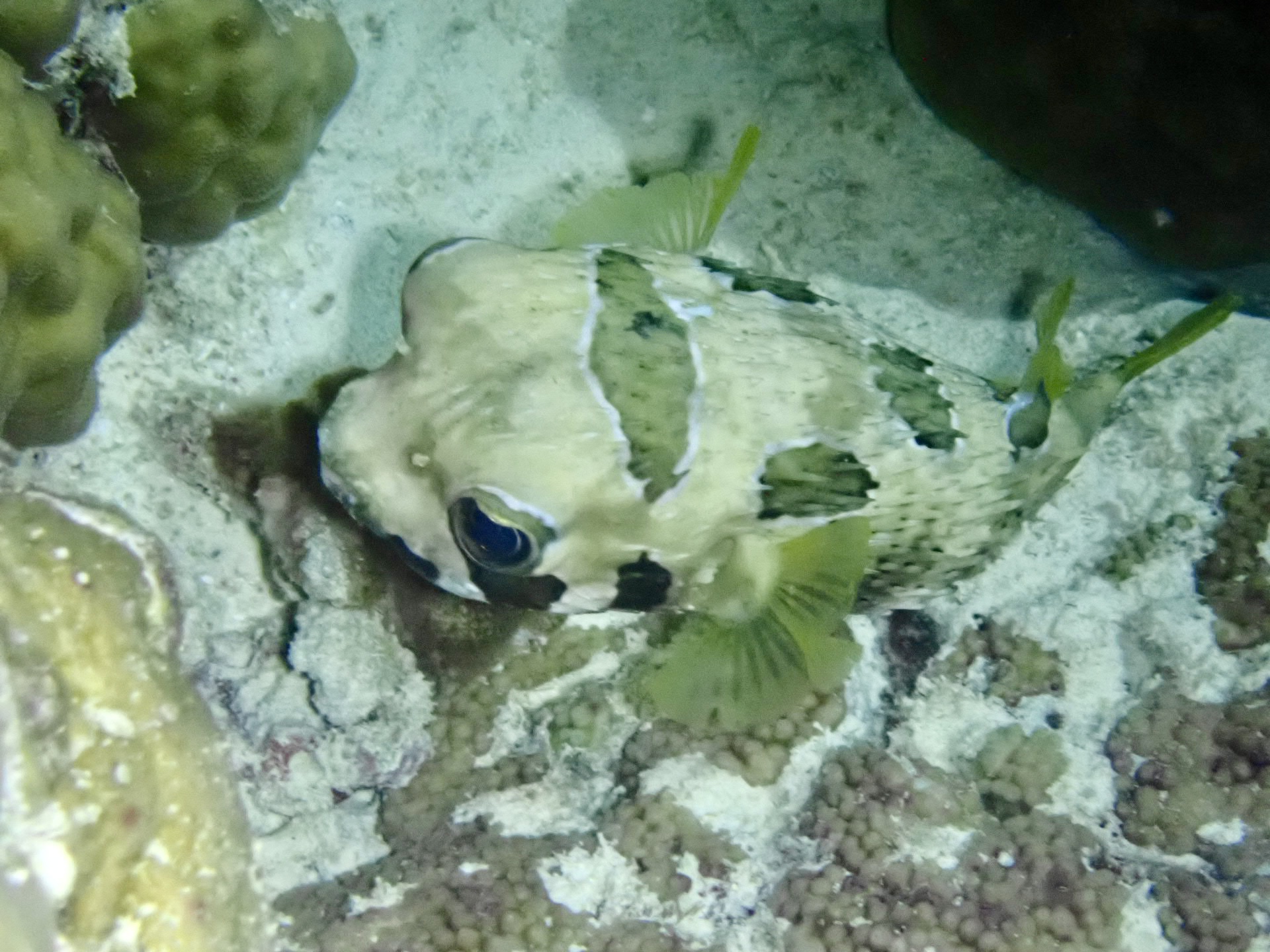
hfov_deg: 19.6
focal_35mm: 100
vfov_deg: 14.8
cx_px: 635
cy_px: 476
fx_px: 3669
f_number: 4.9
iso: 2000
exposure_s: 1/200
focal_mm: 18
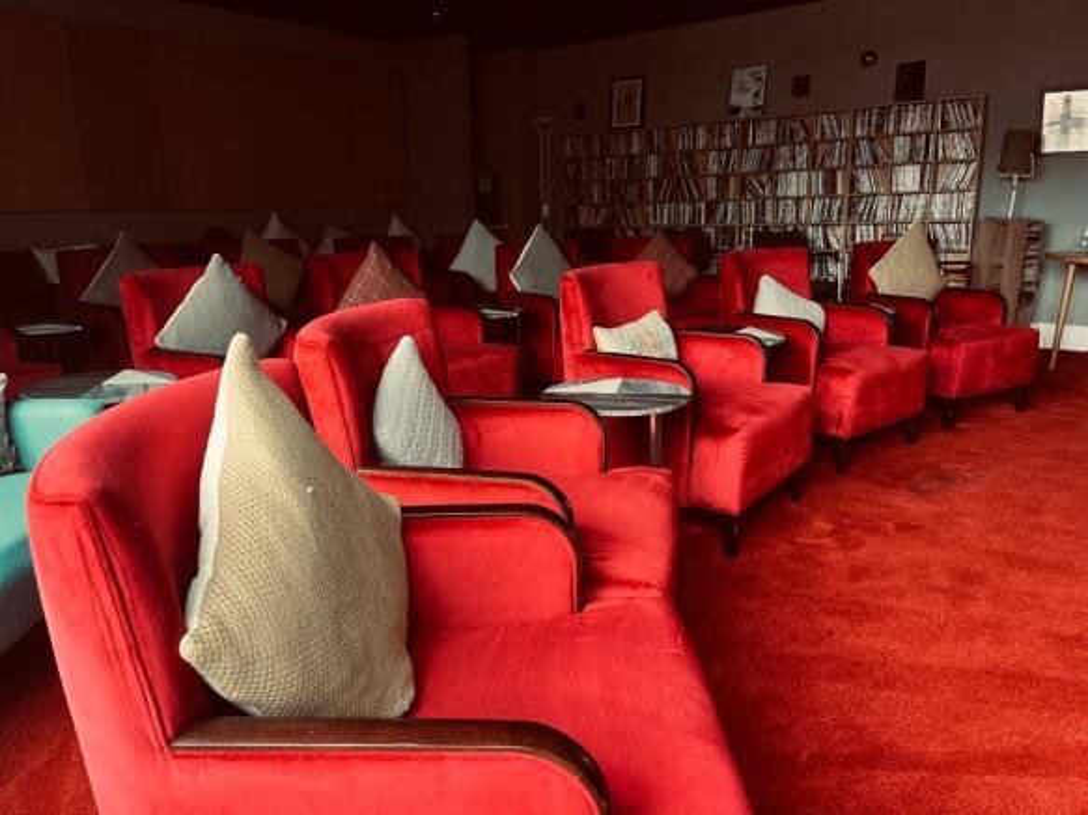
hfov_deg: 67.3
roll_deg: +1.3
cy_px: 408
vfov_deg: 53.0
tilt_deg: -13.3
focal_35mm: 26
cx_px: 544
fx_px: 817
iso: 500
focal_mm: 5.1
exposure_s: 1/60
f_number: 1.6
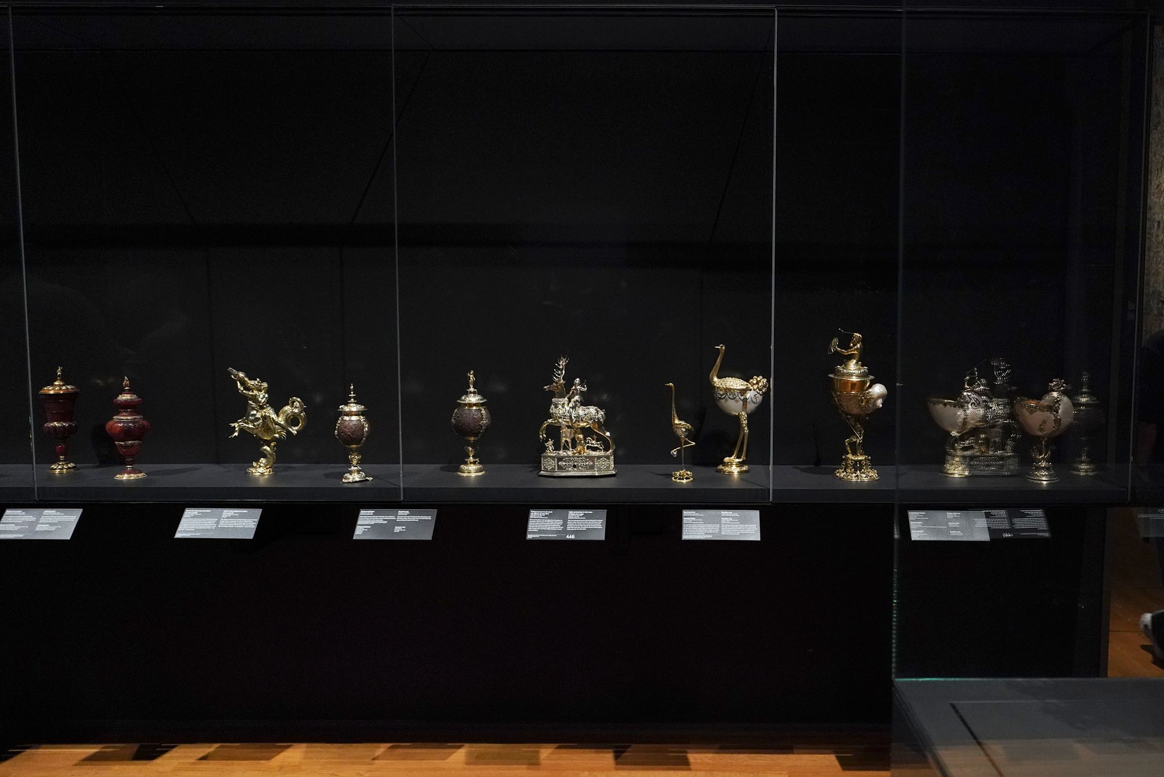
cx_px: 582
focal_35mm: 24
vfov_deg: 53.1
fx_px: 776
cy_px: 388
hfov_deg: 73.7
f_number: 2.8
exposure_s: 1/80
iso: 3200
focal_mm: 24
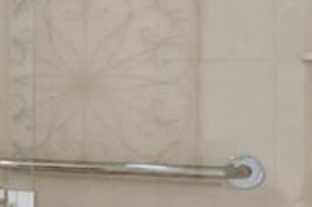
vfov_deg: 12.6
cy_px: 175
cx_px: -461
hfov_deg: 13.3
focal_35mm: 108
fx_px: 934
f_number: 8
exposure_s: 1/2
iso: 200
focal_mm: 14
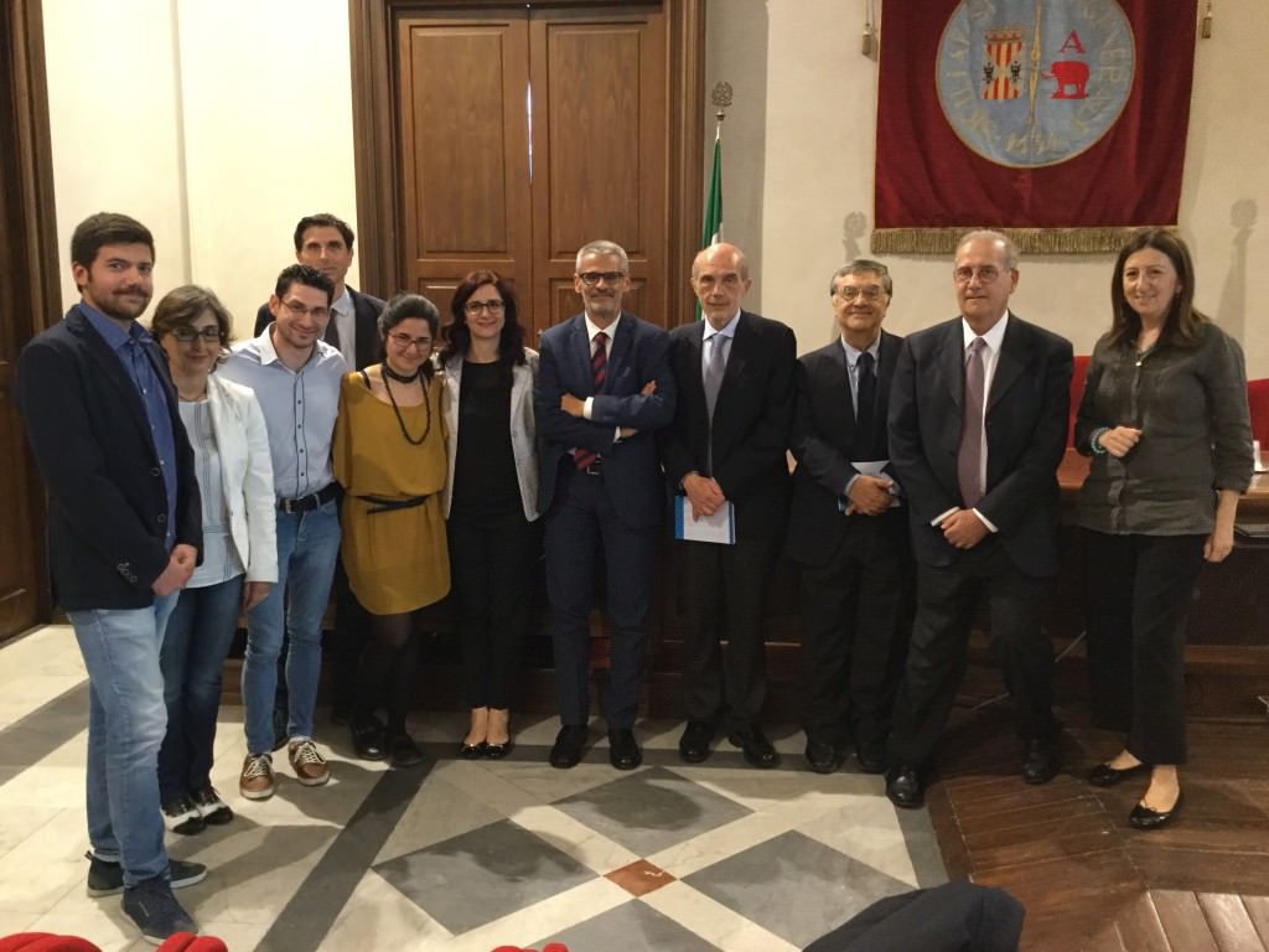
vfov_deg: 45.4
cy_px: 476
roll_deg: -0.9
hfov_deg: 58.4
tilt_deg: -10.7
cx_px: 634
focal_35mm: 31
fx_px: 1136
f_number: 2.4
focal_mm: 3.3
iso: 200
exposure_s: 1/17
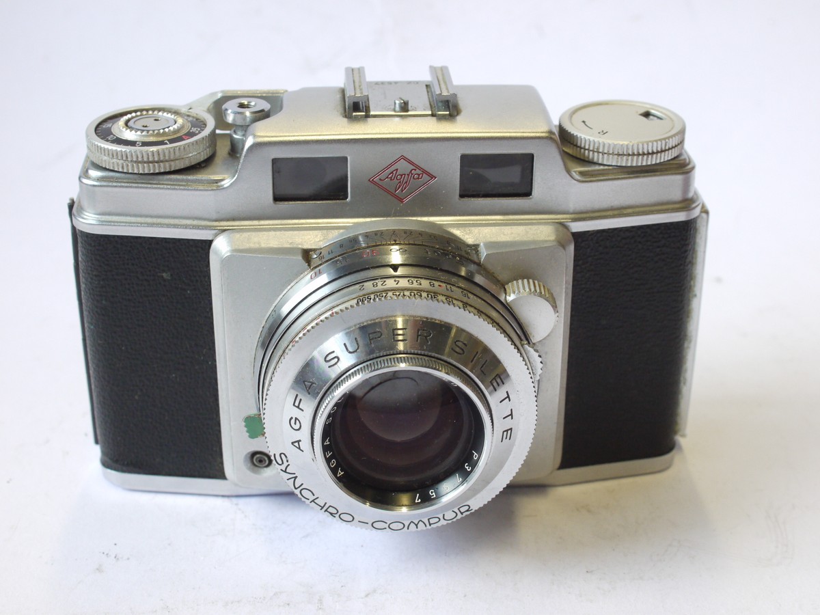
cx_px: 410
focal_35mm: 60
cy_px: 308
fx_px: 1421
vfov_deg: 24.4
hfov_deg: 32.2
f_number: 8
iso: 800
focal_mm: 30
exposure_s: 1/80
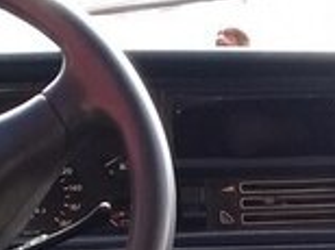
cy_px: 360
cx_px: 261
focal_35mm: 133
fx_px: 1285
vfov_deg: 10.8
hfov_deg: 14.8
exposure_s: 1/33
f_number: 2.2
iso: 64
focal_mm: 3.3
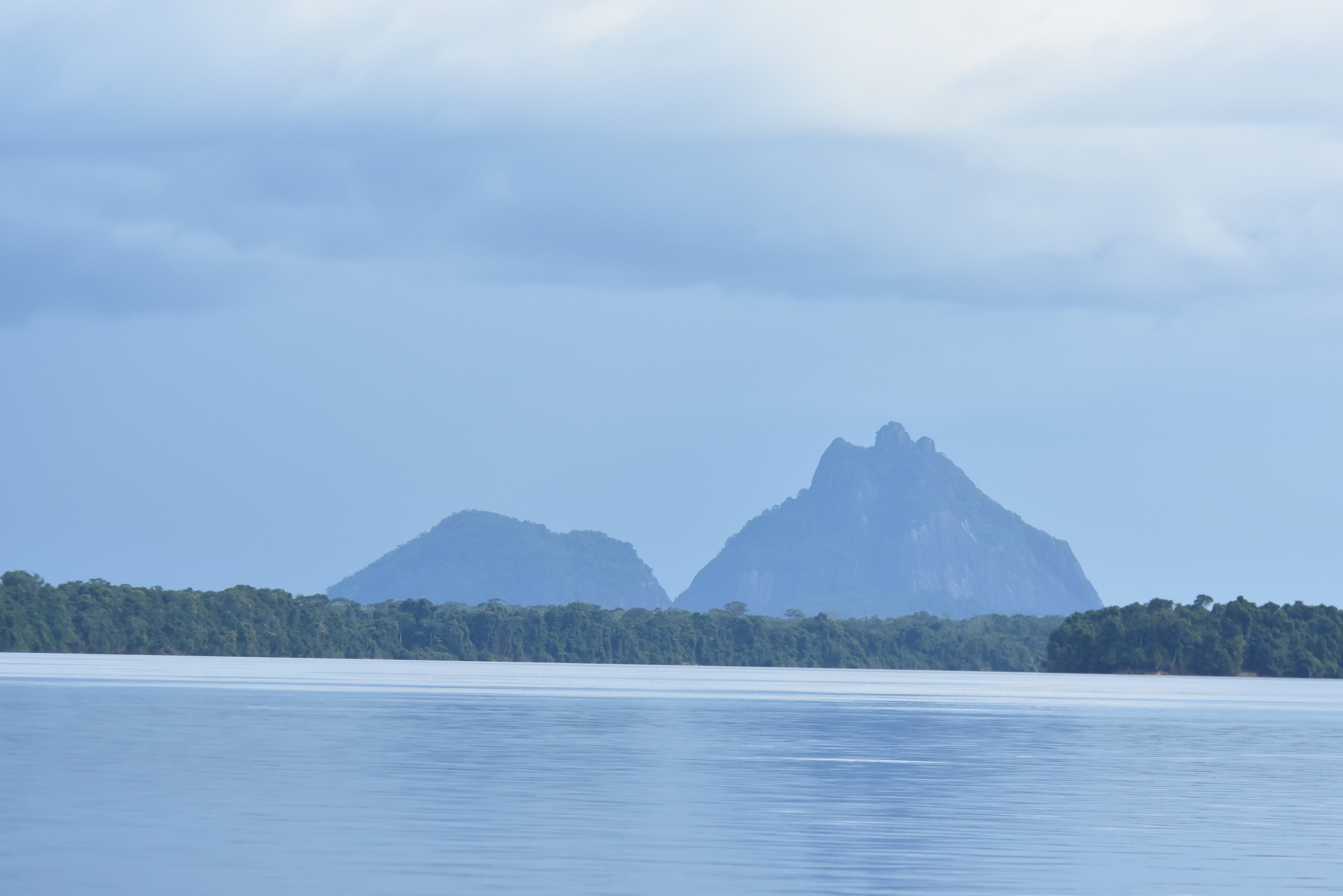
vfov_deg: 6.5
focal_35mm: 212
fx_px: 7890
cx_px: 657
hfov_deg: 9.7
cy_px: 441
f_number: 7.1
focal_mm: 135
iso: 800
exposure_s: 1/3200
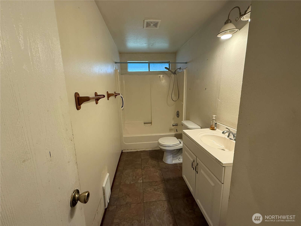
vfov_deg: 85.7
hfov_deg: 102.1
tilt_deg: -11.4
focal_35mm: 14
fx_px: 122
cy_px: 113
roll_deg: +2.1
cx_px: 150
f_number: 2.2
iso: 250
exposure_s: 1/120
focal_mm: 2.22
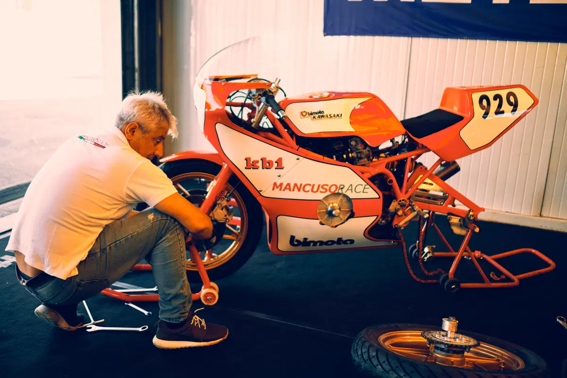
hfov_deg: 54.4
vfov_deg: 37.9
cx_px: 284
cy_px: 189
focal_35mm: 35
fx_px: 551
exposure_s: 1/640
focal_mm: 23
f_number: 1.4
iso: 500
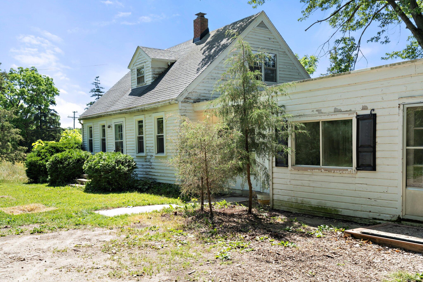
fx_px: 411
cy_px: 141
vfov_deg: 37.8
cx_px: 212
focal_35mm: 35
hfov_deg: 54.4
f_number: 6.3
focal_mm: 35
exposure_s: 1/800
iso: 320
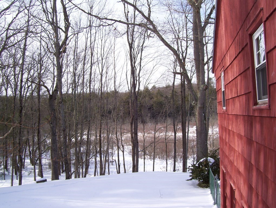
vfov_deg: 39.7
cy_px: 104
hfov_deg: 51.3
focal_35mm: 36
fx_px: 287
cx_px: 138
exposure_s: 1/400
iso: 80
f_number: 4.8
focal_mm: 6
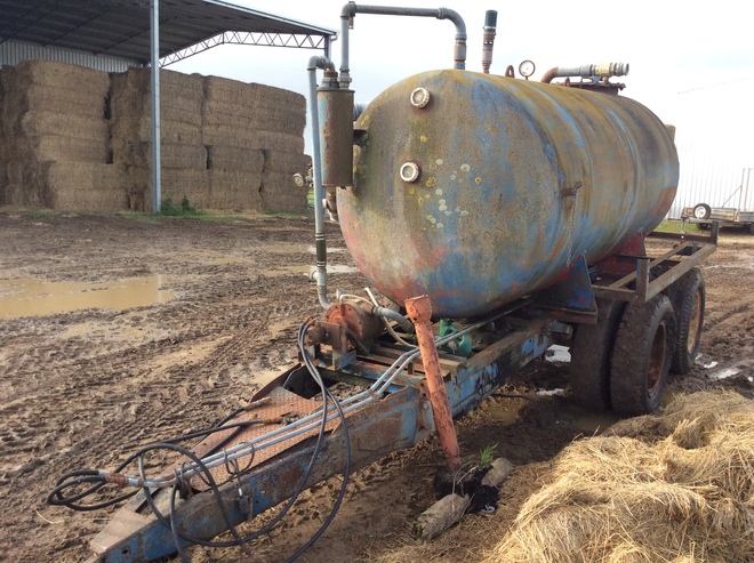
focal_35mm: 32
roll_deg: -2.1
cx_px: 377
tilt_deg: -7.1
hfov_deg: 56.9
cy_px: 282
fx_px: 696
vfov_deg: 44.1
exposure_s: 1/266
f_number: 2.4
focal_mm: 3.3
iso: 32
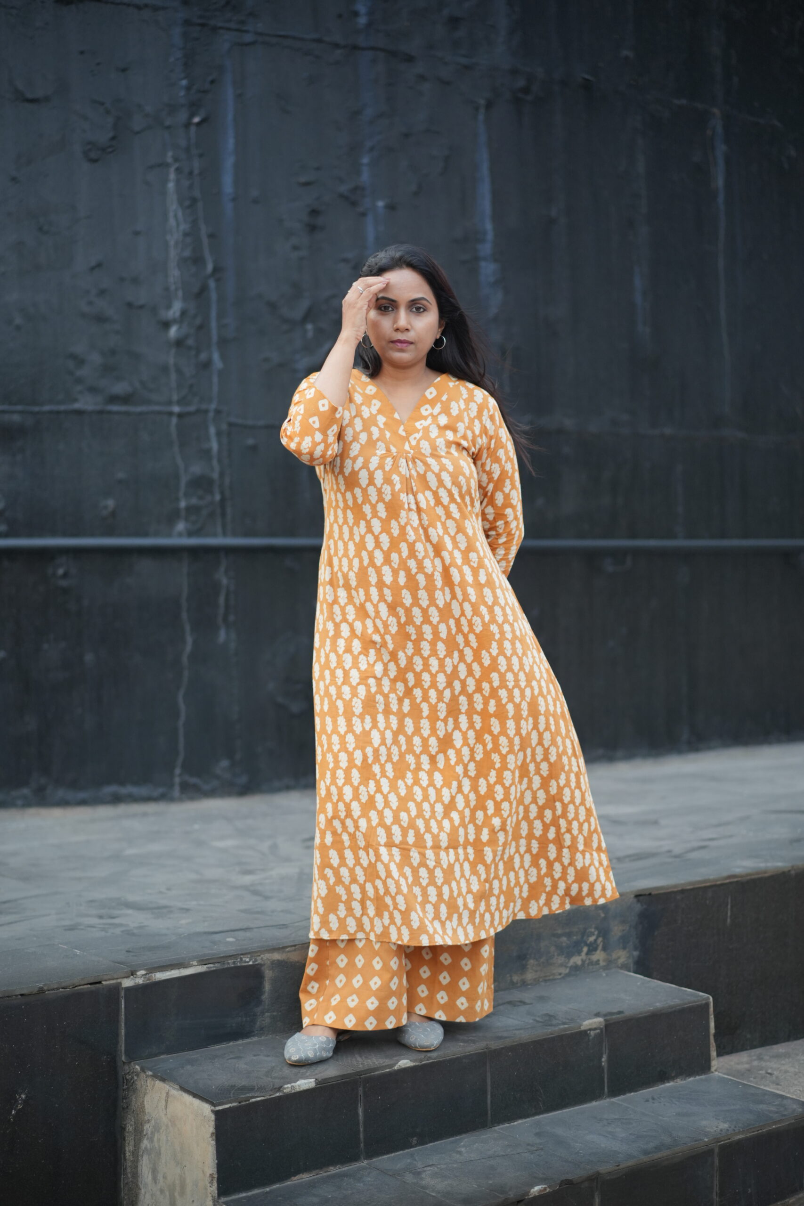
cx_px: 402
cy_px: 603
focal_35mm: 55
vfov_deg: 36.2
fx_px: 1842
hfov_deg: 24.6
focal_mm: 55
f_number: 2
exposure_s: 1/250
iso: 800
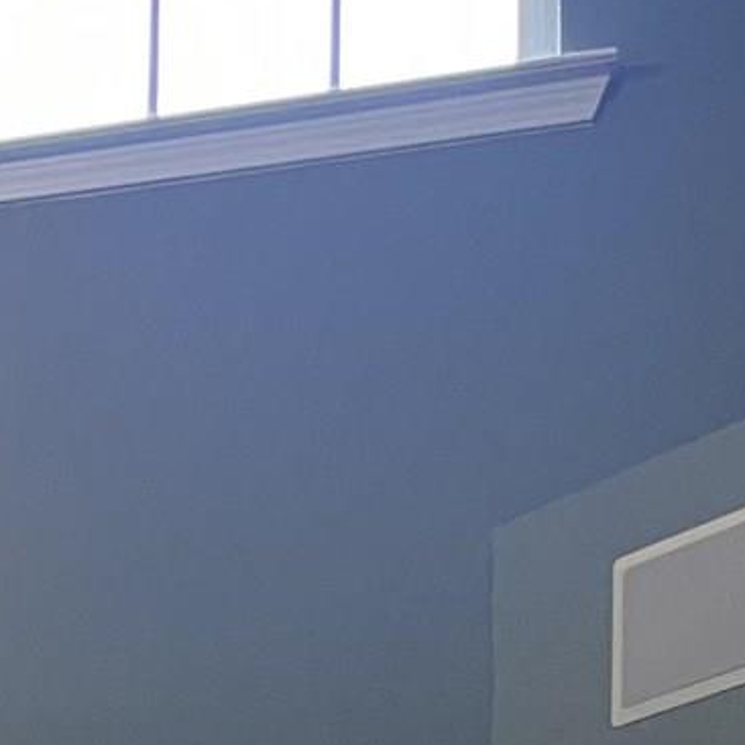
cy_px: 1504
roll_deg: -1.0
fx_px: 3385
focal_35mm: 139
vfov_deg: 11.3
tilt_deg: +5.3
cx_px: -755
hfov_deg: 11.3
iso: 100
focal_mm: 5.1
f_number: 1.6
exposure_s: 1/60
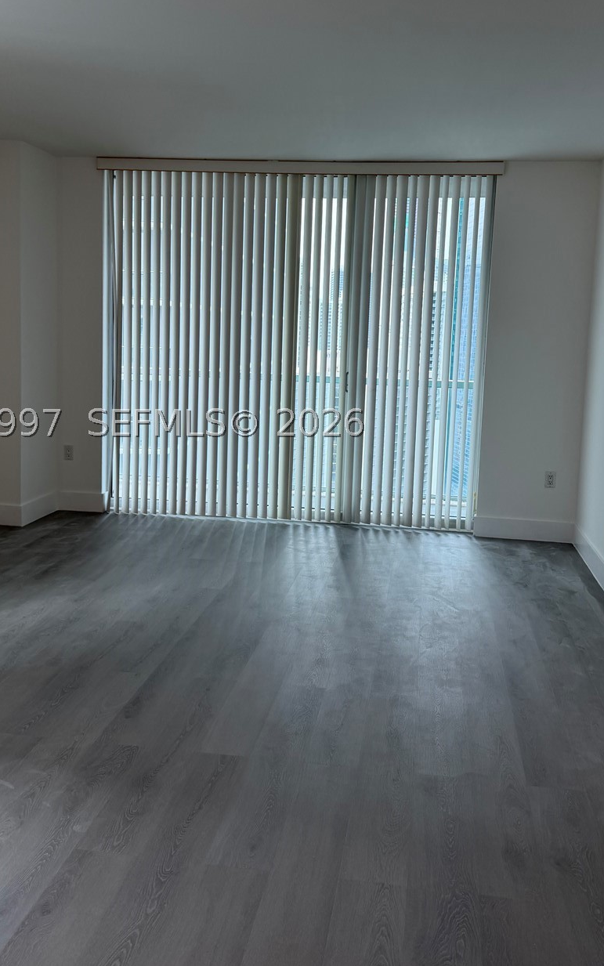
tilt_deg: -3.9
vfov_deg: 58.0
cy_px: 423
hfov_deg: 38.3
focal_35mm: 33
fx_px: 869
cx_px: 318
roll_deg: -1.7
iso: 100
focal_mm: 6.76
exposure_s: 1/341
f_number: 1.78
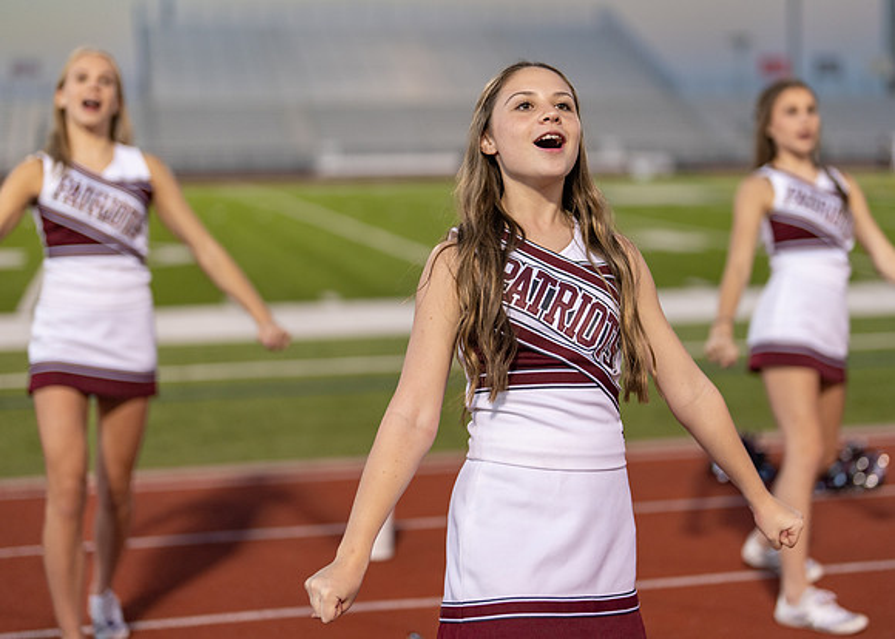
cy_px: 265
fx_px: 1579
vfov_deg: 22.8
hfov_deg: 31.6
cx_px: 502
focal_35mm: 62
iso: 400
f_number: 1.2
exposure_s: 1/1000
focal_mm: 50
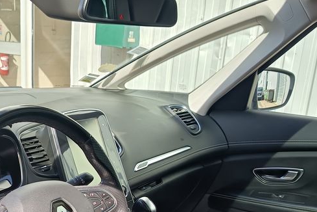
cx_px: 93
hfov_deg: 38.2
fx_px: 449
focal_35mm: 51
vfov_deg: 25.4
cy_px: 201
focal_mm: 5.24
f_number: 1.7
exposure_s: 1/117
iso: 50
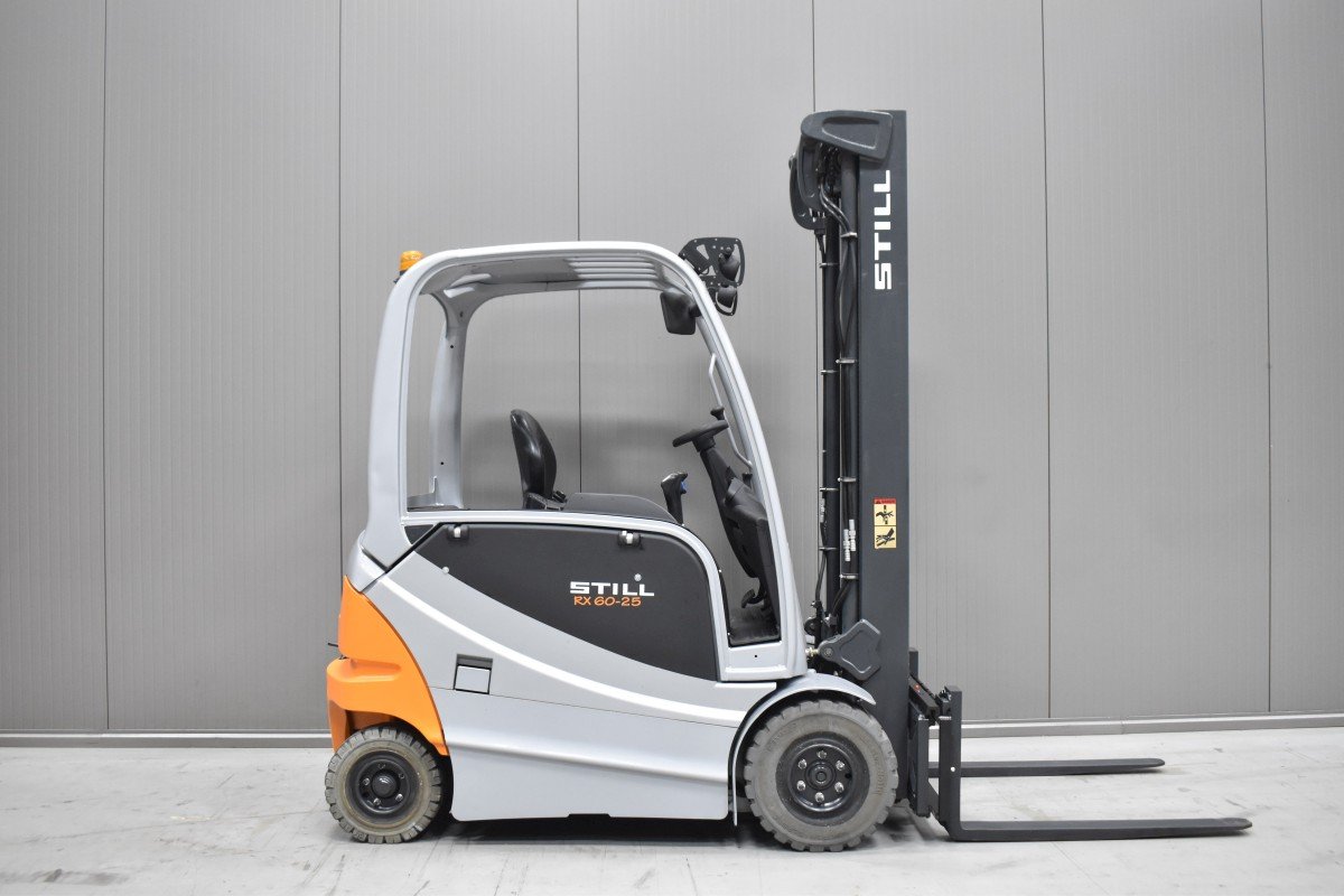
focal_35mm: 33
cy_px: 448
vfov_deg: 40.0
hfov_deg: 57.2
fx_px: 1232
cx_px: 672
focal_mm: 22
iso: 1600
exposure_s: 1/40
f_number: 4.5
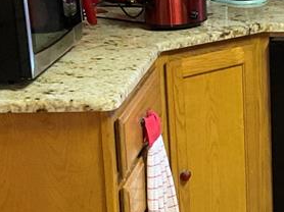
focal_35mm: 107
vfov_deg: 13.8
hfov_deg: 17.5
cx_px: 342
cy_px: 85
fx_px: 877
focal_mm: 3
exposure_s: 1/60
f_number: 1.8
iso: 250
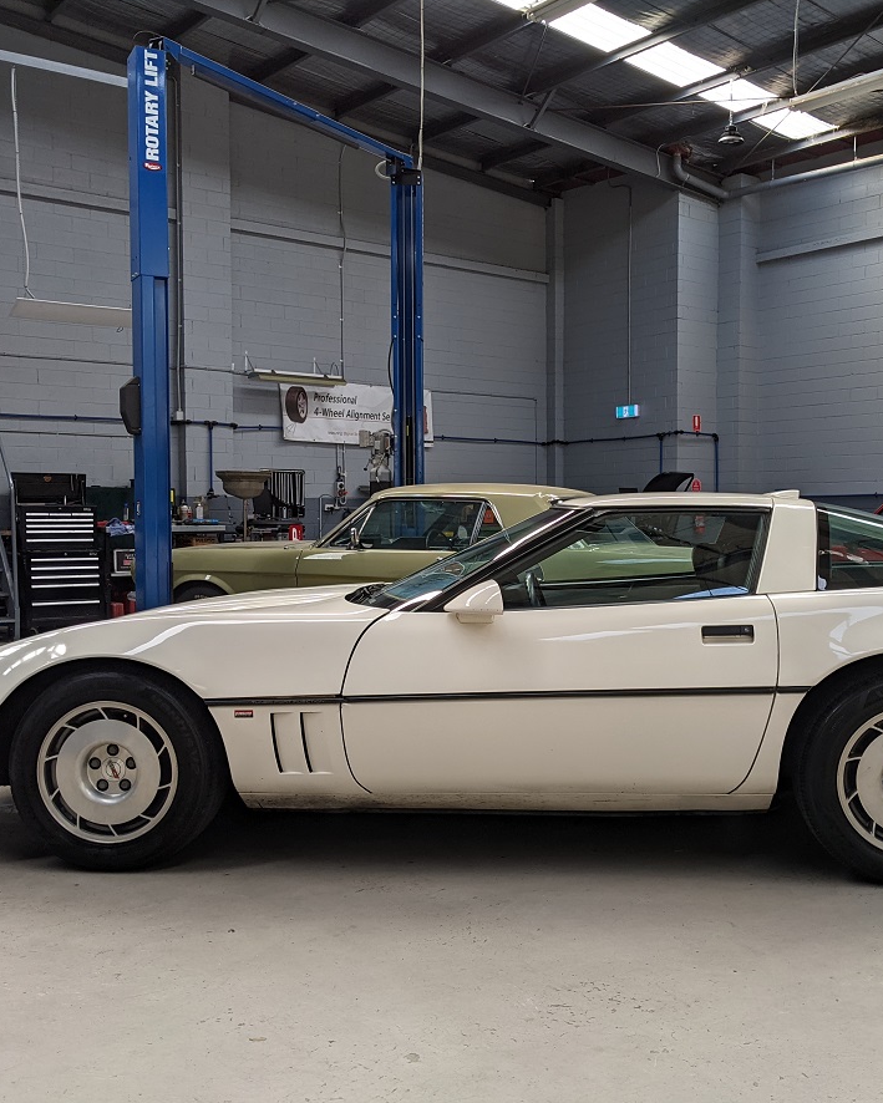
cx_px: 539
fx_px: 1176
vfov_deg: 50.3
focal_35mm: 36
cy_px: 554
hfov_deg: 40.9
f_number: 1.73
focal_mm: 4.38
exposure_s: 1/35.4
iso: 47
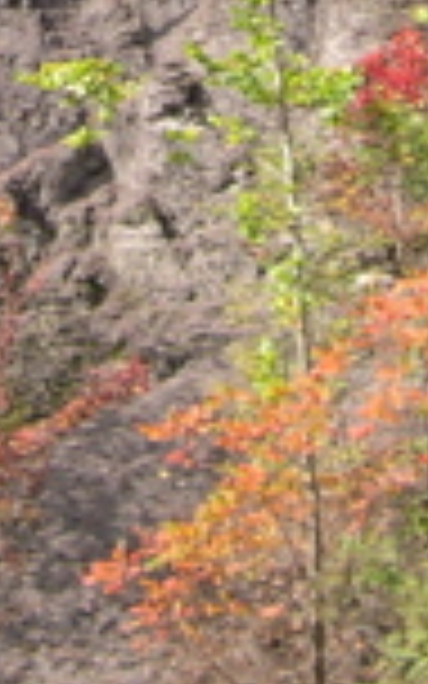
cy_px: -630
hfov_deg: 7.7
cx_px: 68
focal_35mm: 170
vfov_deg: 11.3
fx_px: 3173
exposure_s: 1/332
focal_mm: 8
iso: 100
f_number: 2.8
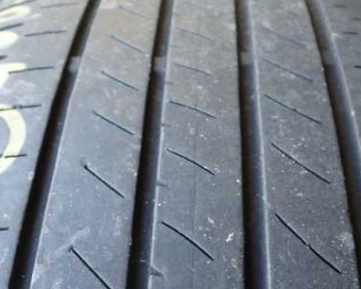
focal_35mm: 46
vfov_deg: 32.7
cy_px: 124
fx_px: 492
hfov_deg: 40.2
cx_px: 204
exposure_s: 1/60
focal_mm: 5.4
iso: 200
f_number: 2.3
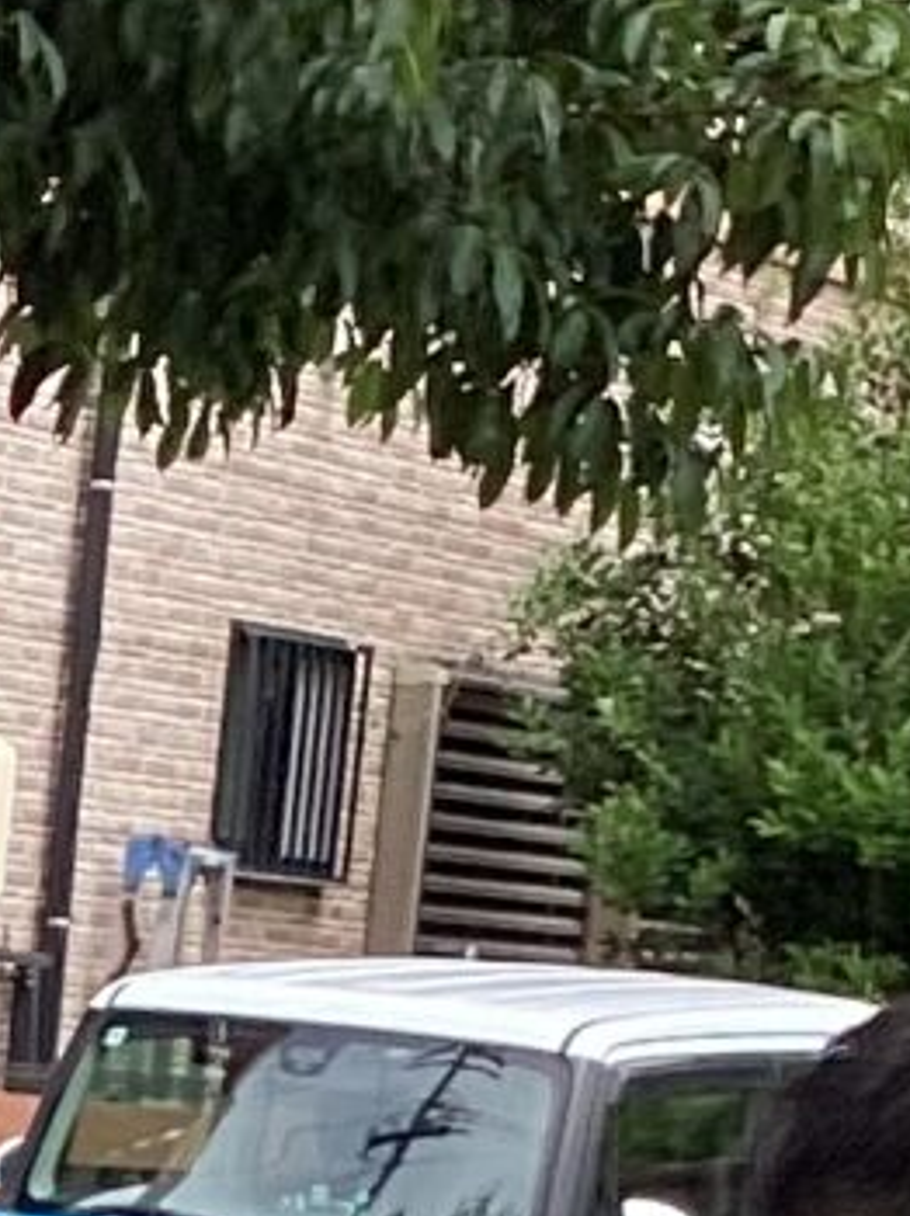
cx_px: -326
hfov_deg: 6.5
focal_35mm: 227
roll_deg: -4.8
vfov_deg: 8.3
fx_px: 7966
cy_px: 2453
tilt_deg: -14.9
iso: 25
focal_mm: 3.3
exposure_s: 1/206
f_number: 2.4
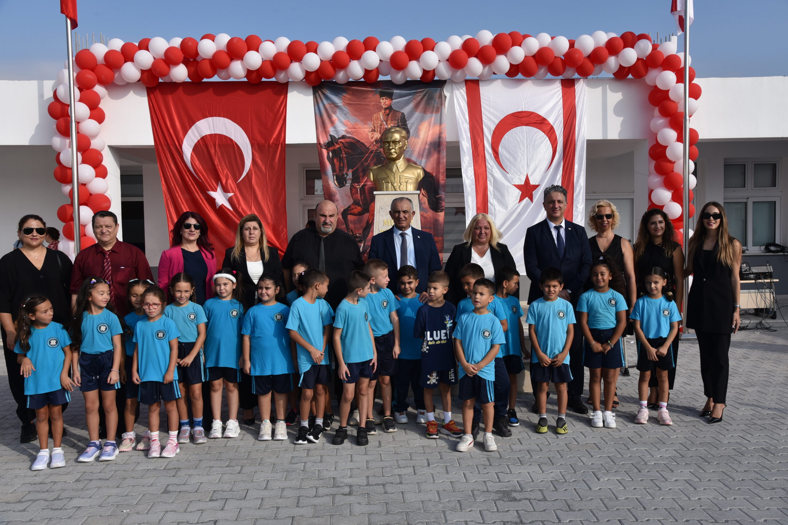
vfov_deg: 41.1
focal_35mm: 32
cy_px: 262
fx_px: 700
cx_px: 394
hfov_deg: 58.7
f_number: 10
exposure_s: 1/400
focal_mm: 32
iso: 200
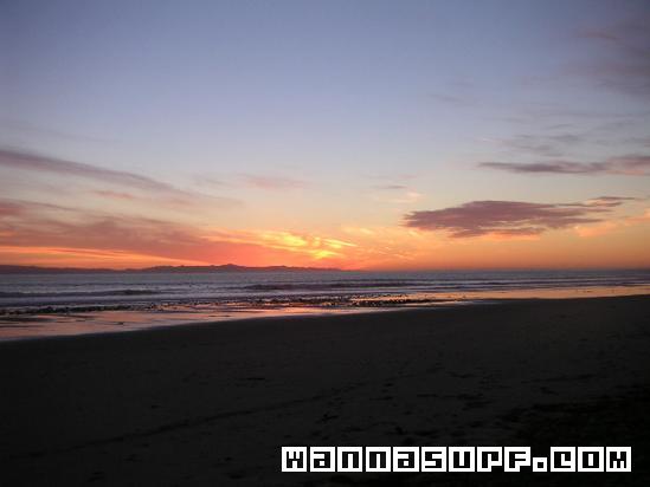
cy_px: 244
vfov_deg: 37.7
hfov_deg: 49.0
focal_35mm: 38
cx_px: 325
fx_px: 714
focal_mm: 6
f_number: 2.8
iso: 50
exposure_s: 1/90
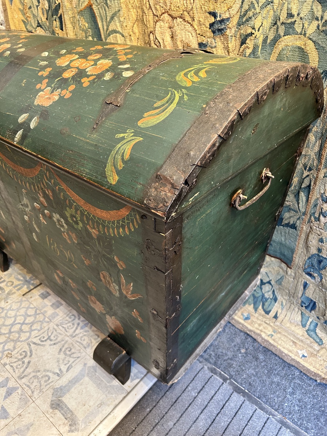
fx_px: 327
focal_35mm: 26
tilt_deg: -34.3
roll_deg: +0.7
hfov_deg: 53.1
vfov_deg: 67.3
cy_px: 218
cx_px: 164
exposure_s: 1/50
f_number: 1.5
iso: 200
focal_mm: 5.7
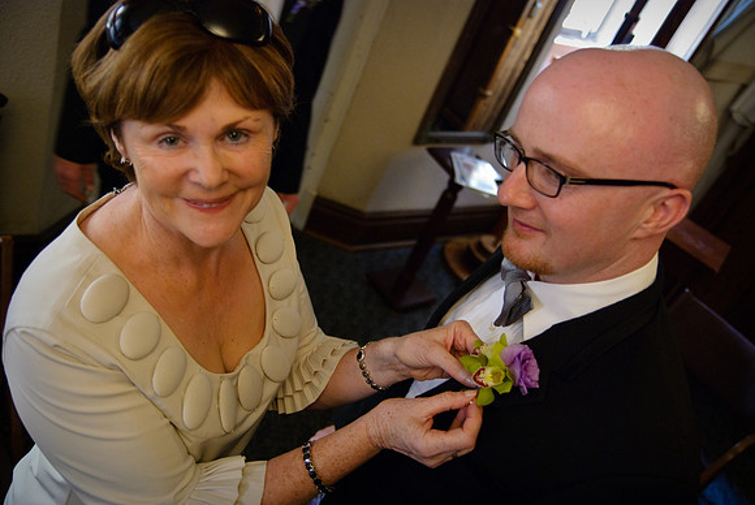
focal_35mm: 36
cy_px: 252
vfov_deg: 37.0
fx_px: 756
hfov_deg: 53.1
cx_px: 378
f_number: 2.8
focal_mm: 24
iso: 800
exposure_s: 1/30
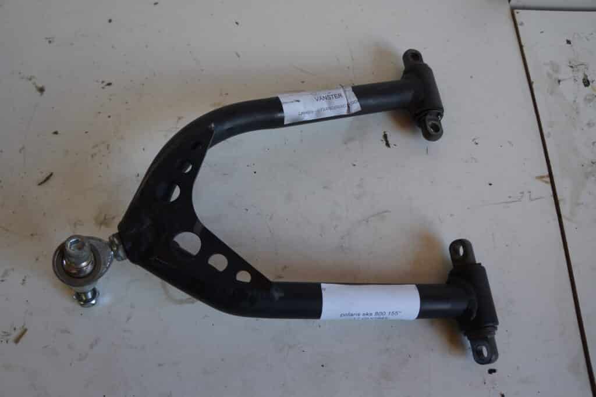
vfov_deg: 47.9
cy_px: 198
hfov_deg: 67.4
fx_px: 447
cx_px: 298
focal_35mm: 27
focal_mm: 18
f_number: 4
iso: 160
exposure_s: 1/60
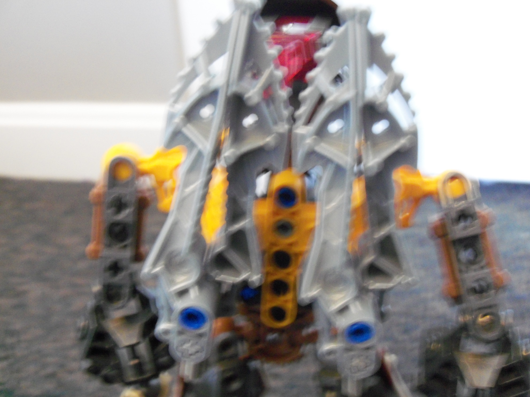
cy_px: 198
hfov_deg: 52.6
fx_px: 536
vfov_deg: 40.7
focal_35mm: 35
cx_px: 265
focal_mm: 6.3
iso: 400
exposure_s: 1/8
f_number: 3
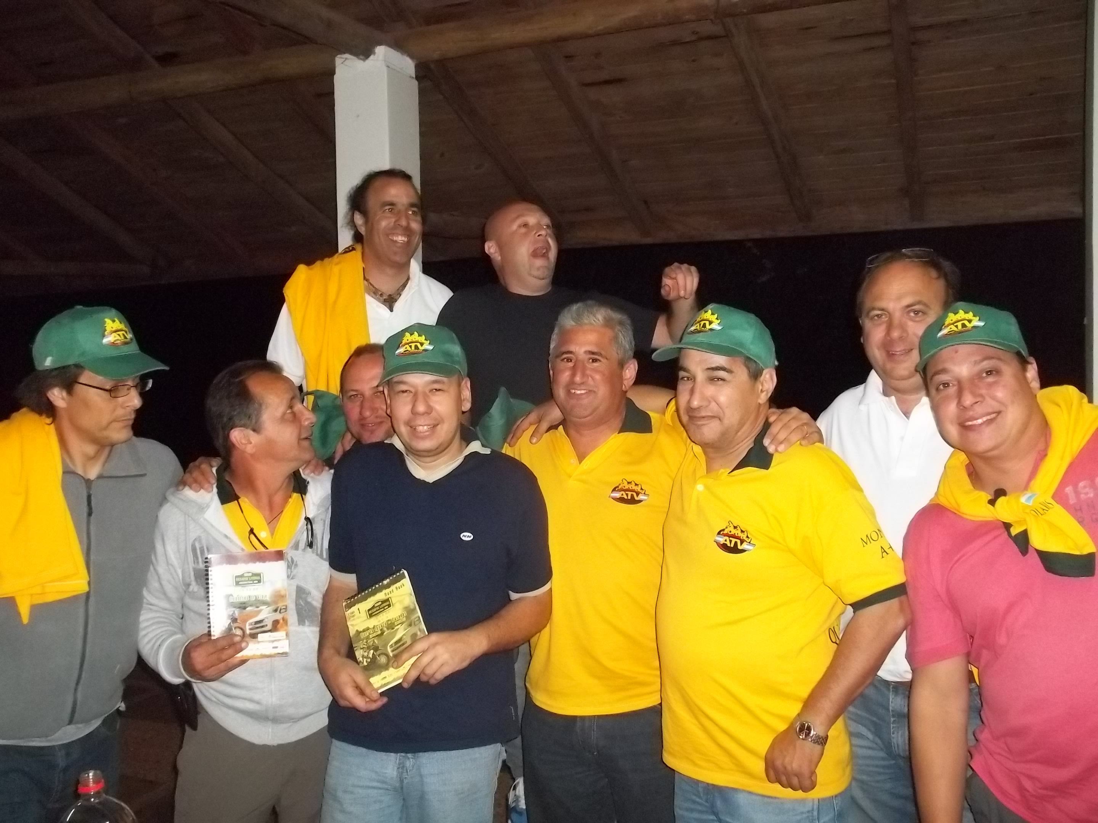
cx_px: 549
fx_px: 1047
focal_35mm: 33
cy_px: 412
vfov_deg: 42.9
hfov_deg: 55.4
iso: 320
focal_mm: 5.9
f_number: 3.3
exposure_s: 1/30
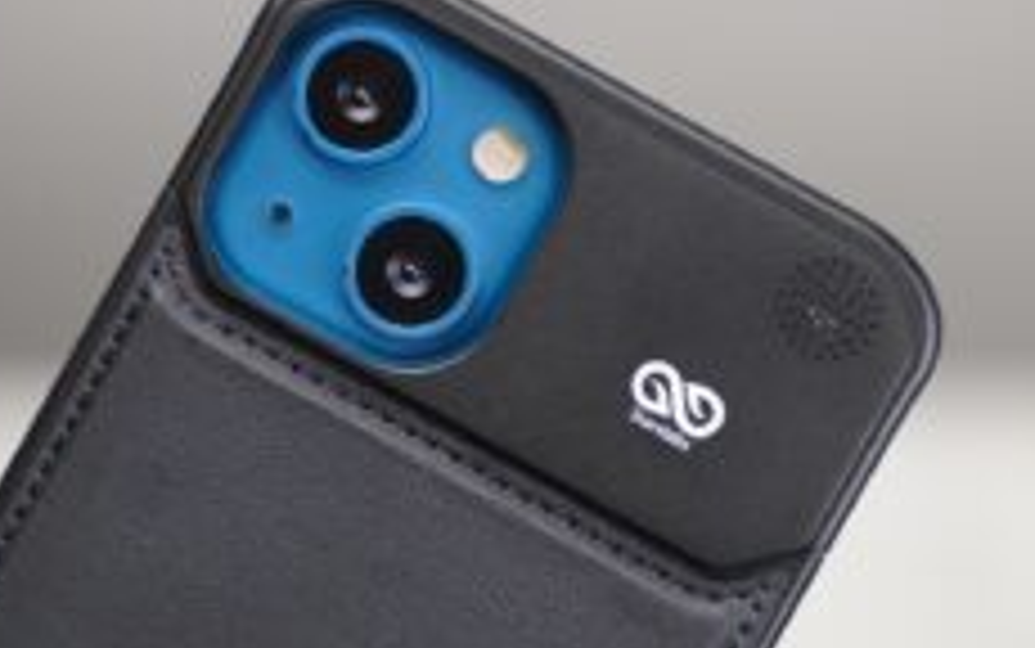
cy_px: 349
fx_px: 3302
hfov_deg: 17.8
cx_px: 400
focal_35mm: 117
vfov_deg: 11.2
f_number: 4
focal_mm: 66
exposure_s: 1/90
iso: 1000
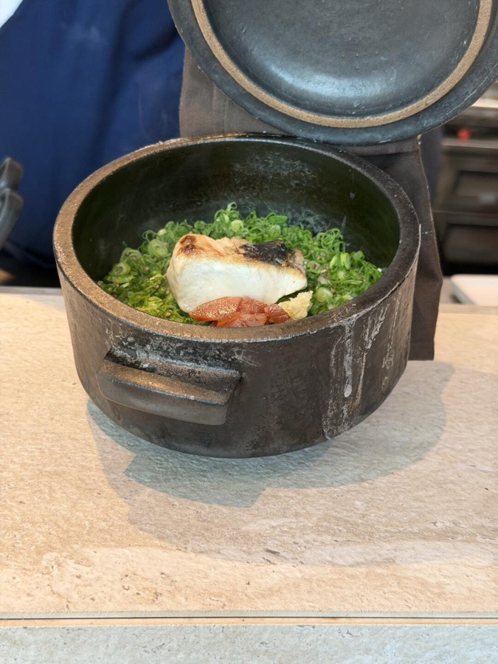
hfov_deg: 30.3
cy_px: 332
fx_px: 921
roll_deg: -5.4
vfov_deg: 39.7
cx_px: 249
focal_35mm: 48
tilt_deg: -23.6
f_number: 1.78
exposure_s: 1/60
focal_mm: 6.76
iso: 200
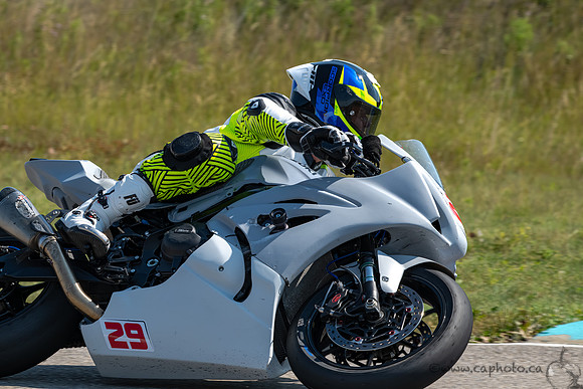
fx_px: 4859
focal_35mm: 300
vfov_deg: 4.6
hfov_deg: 6.9
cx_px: 292
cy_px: 194
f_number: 11
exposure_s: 1/1250
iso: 720
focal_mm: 300
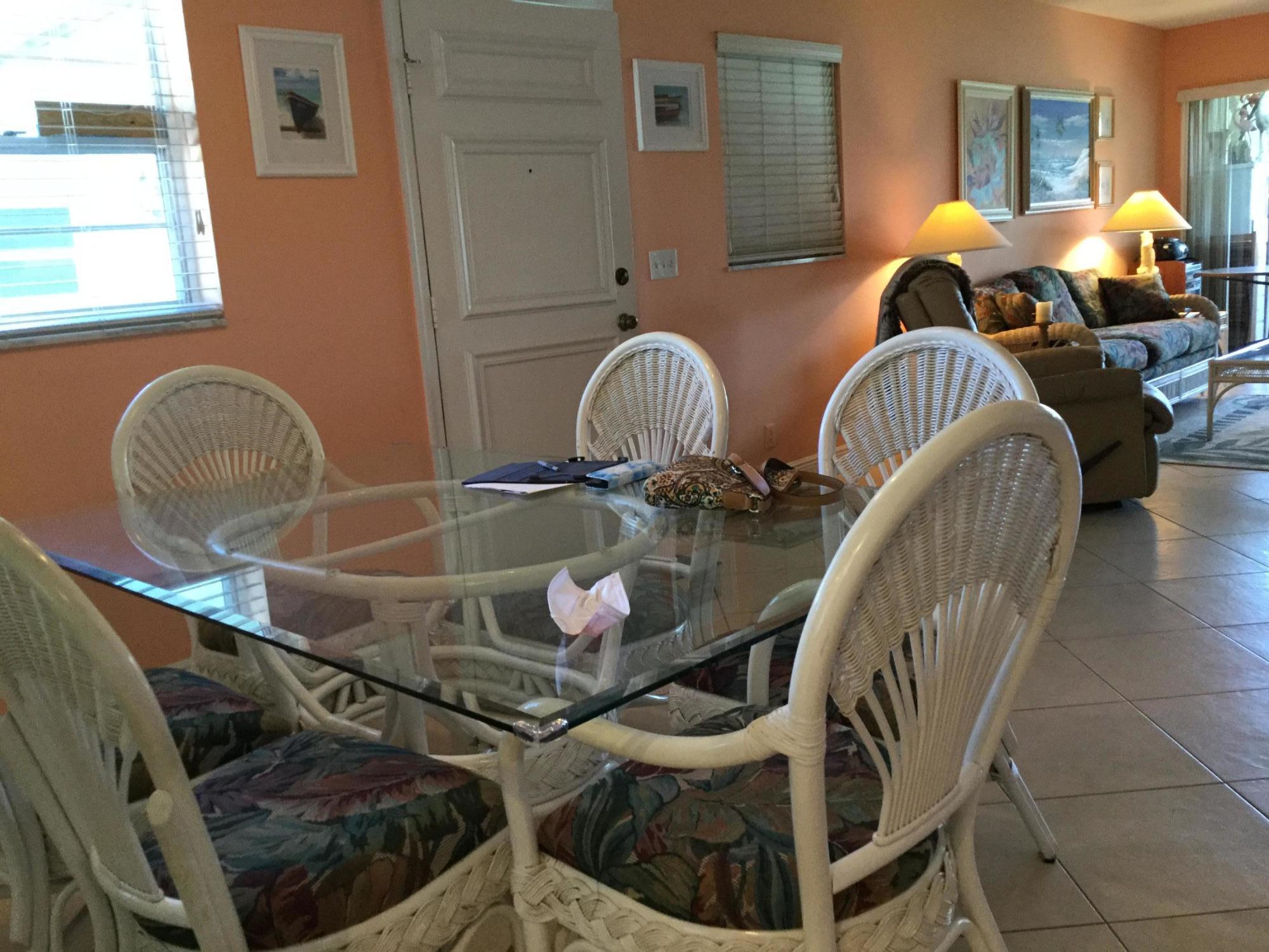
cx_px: 634
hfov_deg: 58.4
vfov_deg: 45.4
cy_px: 476
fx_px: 1136
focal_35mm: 31
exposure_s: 1/30
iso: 125
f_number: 2.4
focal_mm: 3.3
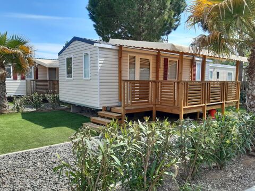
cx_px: 128
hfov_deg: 67.3
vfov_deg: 53.1
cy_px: 96
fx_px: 192
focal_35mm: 26
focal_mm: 3.92
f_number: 1.7
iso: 40
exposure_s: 1/1027
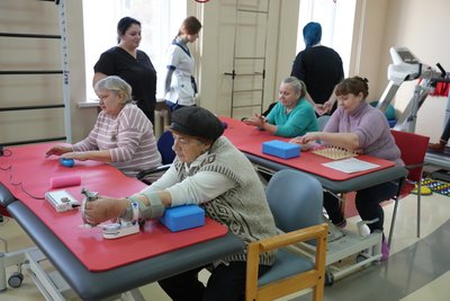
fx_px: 450
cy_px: 150
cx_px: 225
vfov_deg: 36.9
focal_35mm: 36
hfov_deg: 53.1
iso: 1000
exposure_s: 1/160
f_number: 4
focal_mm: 36
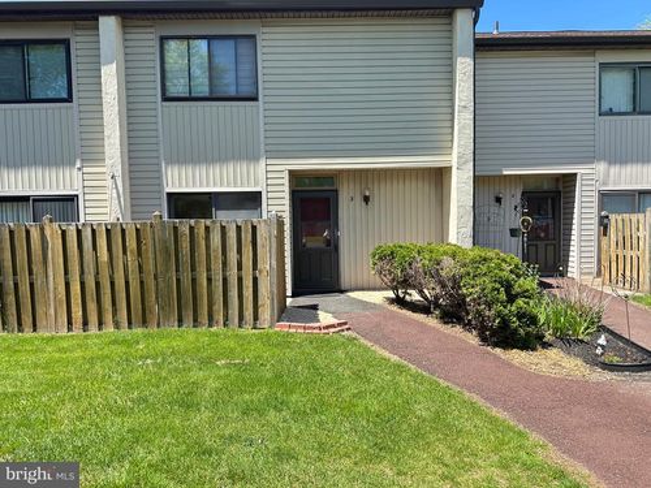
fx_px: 451
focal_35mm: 24
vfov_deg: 56.8
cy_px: 244
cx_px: 326
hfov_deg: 71.6
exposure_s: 1/1183
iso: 80
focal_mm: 6.86
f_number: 1.78
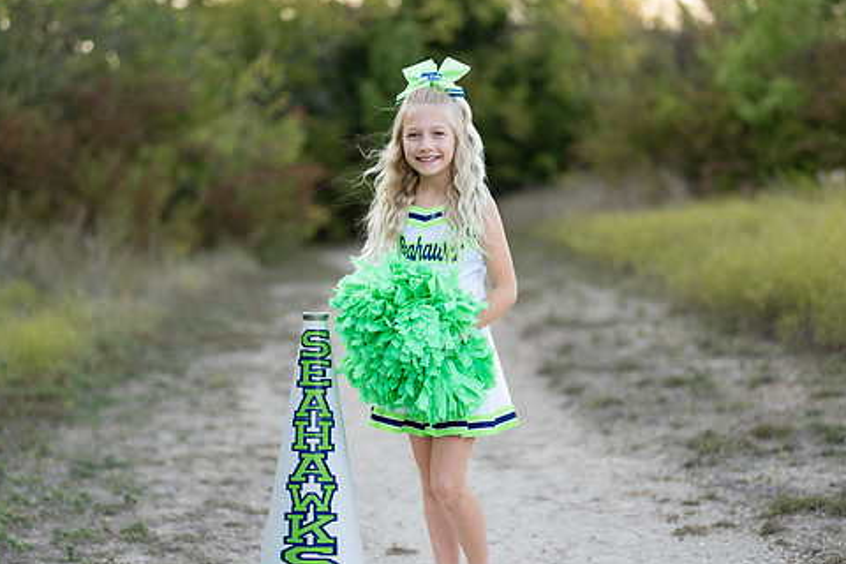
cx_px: 421
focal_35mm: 71
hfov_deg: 28.5
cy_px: 309
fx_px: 1668
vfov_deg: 19.2
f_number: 1.2
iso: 100
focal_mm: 50
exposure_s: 1/1000
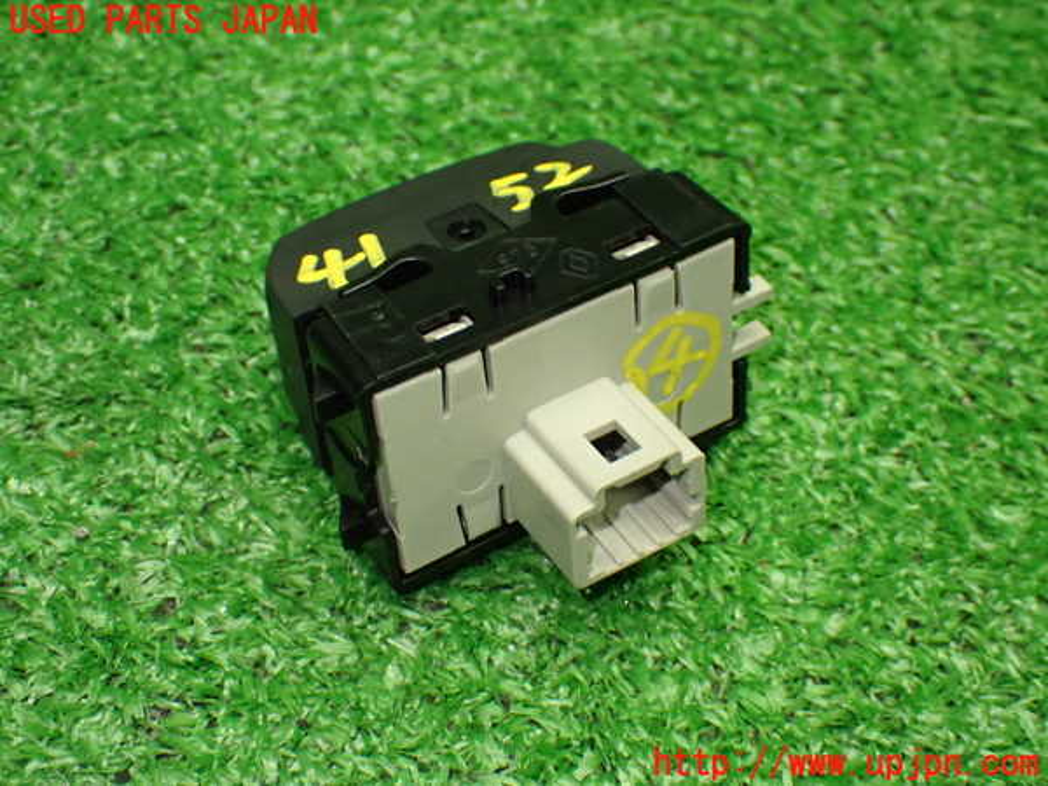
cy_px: 393
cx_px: 524
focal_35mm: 58
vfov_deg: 25.2
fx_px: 1756
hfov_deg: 33.2
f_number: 3.5
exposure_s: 1/80
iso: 800
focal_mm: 10.35
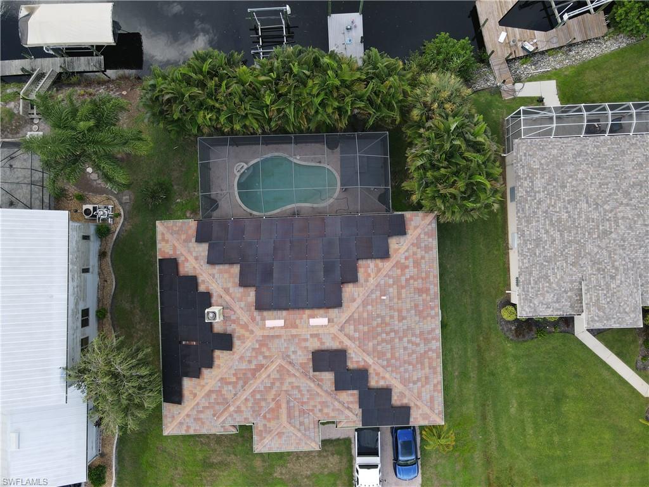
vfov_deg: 56.8
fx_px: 450
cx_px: 324
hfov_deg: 71.6
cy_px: 244
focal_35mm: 24
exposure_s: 1/120
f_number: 2.8
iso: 110
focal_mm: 4.5
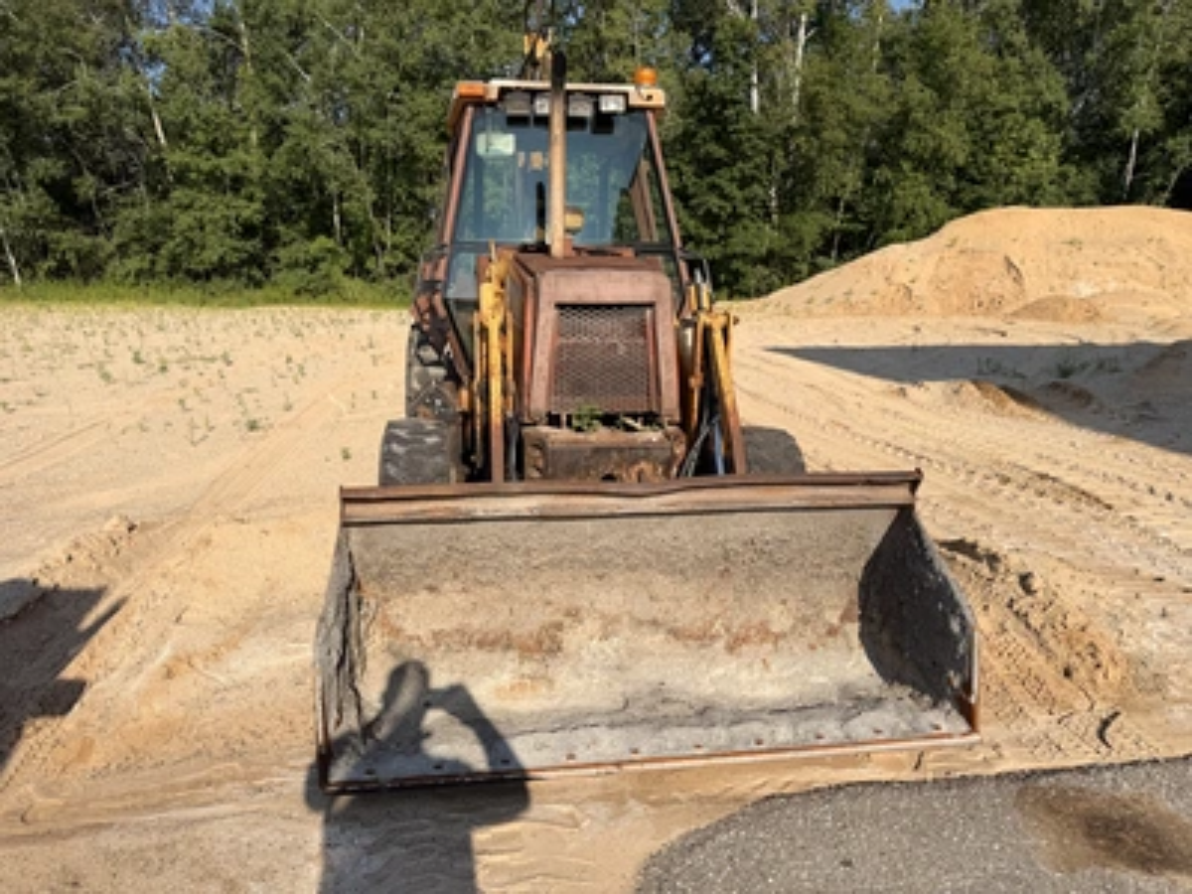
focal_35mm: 24
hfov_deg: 71.6
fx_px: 826
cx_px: 596
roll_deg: -0.9
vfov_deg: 56.8
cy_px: 447
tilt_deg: -8.6
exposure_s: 1/5319
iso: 80
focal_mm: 6.76
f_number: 1.78
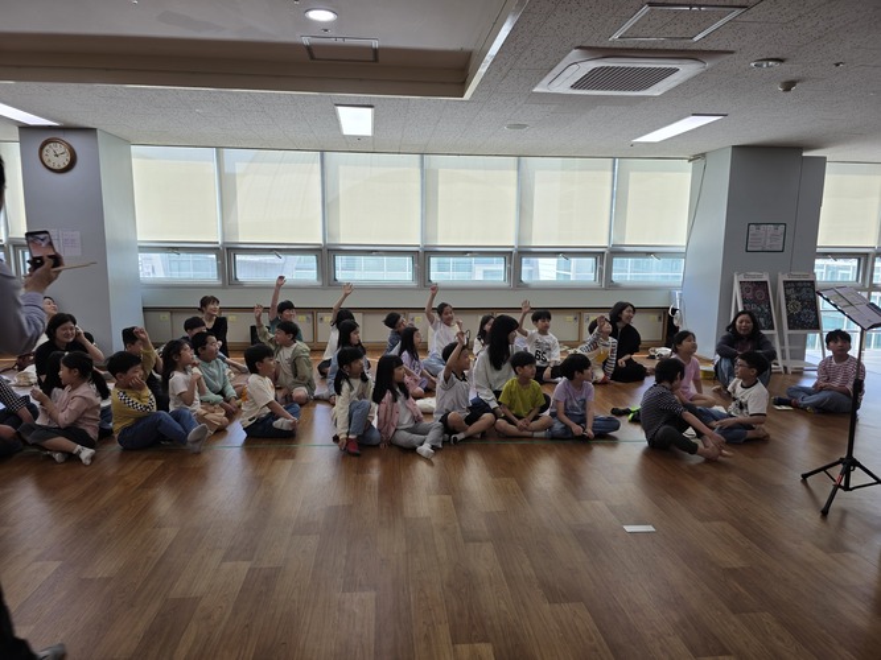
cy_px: 330
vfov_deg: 58.9
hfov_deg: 73.9
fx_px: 585
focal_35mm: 23
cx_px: 440
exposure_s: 1/120
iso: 20
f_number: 1.7
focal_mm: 6.3
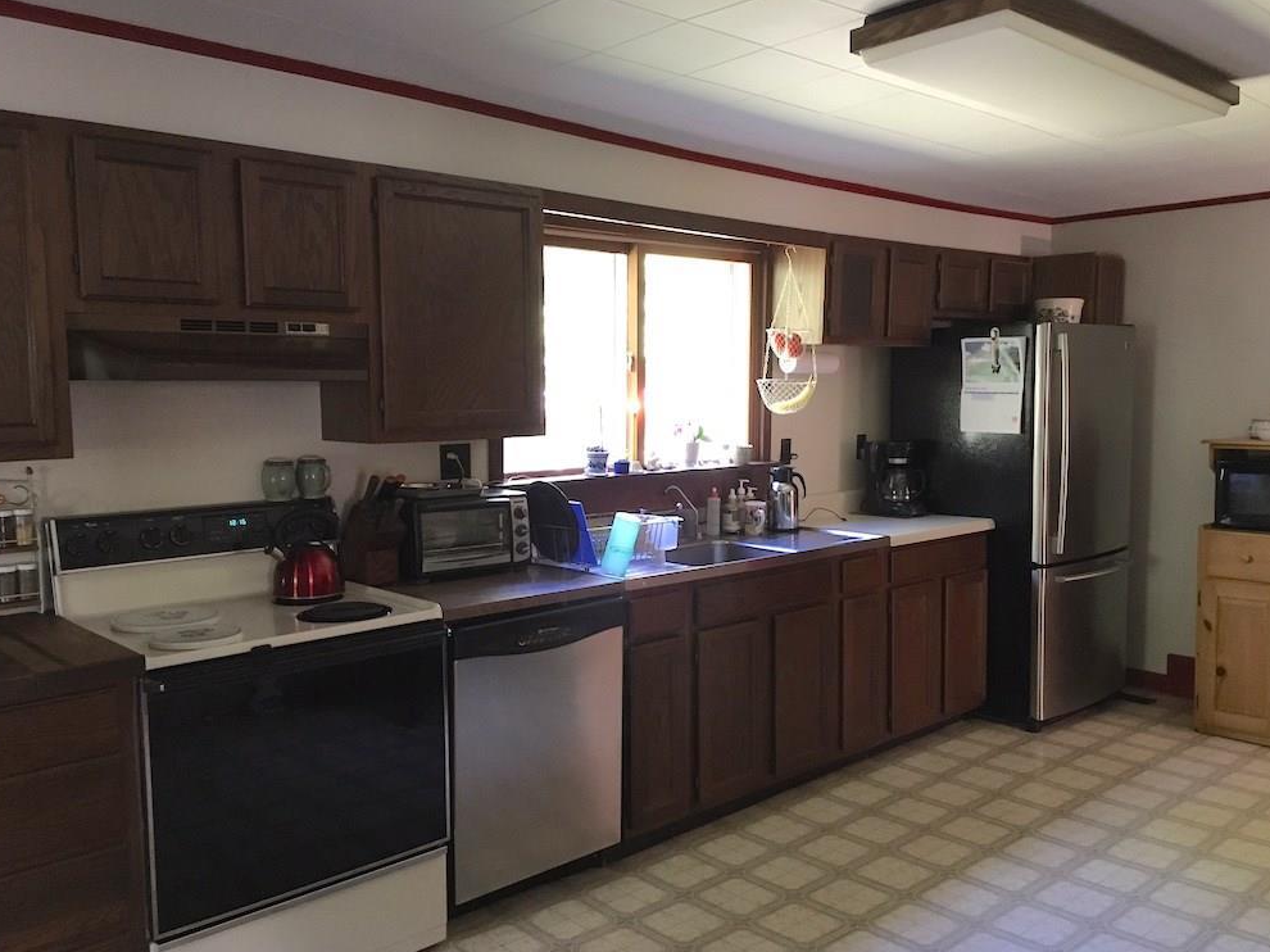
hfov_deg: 60.0
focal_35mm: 30
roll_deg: +0.1
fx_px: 1100
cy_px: 480
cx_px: 643
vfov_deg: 46.8
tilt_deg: -5.4
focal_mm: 4.15
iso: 200
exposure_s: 1/17
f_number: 2.2
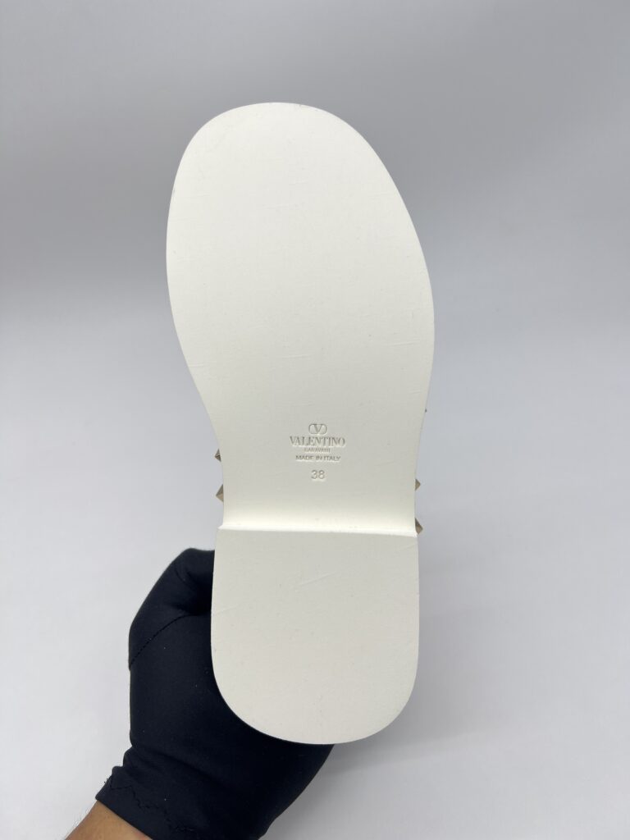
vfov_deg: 67.3
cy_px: 420
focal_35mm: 26
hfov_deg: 53.1
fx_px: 631
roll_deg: +5.8
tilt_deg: -37.8
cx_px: 315
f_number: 1.5
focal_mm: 5.7
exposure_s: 1/217
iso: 40
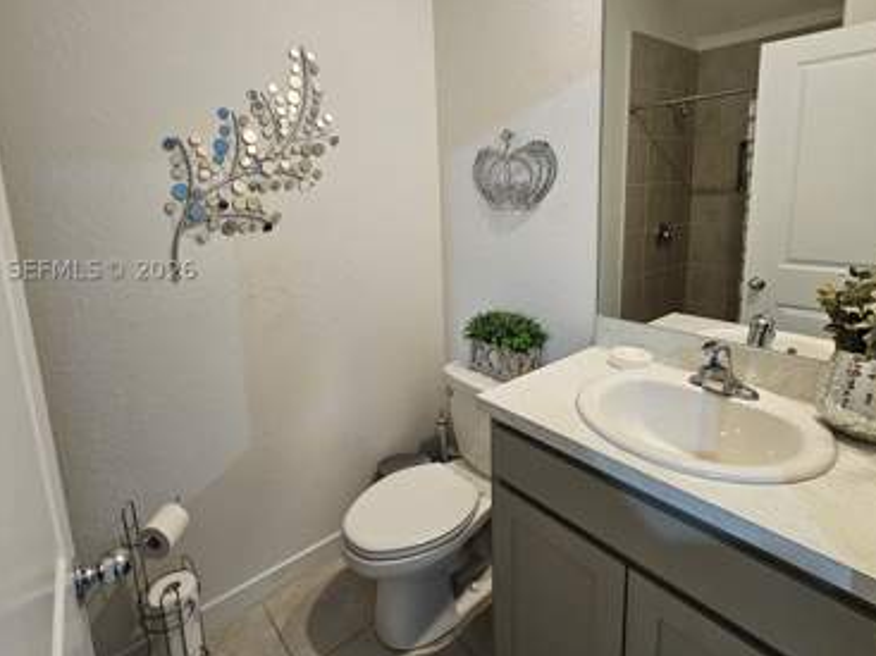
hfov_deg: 91.0
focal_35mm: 17
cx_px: 415
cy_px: 270
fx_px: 430
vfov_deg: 74.1
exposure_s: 1/60
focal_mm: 2.2
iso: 160
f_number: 2.2
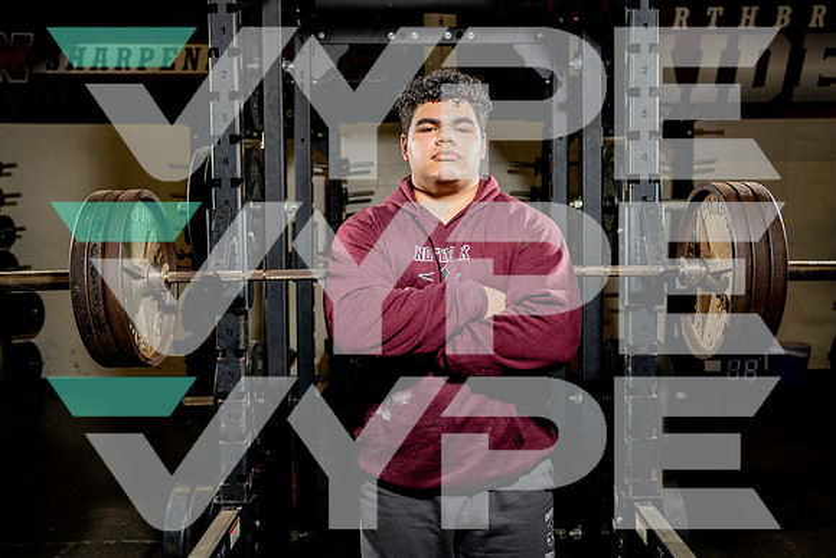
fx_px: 813
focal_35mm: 35
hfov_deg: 54.4
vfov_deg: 37.9
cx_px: 418
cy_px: 279
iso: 200
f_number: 4
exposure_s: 1/250
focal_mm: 35
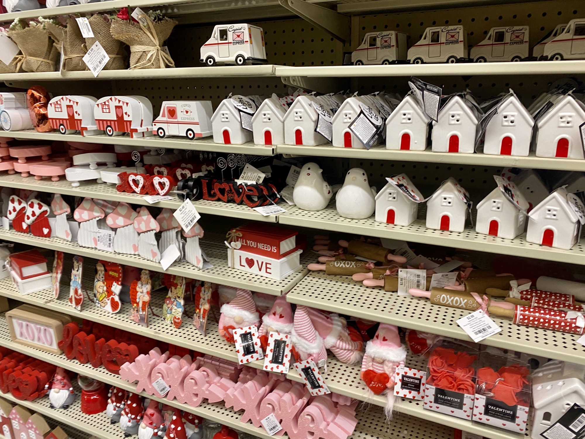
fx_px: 439
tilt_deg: -17.7
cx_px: 292
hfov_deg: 67.3
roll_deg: -0.5
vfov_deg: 53.1
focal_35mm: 26
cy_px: 220
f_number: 1.8
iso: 100
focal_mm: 4.25
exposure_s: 1/60
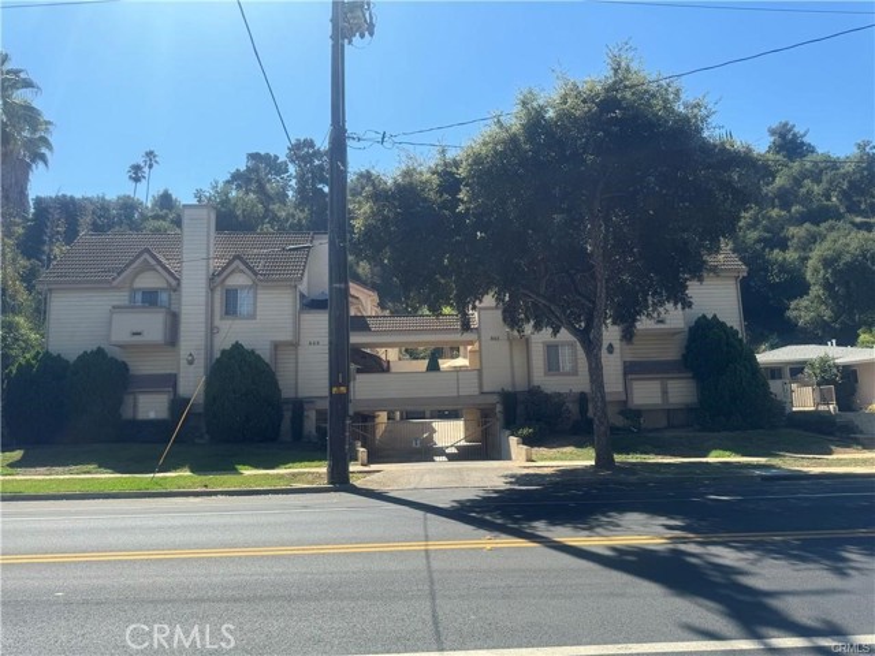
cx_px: 438
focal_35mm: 24
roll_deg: +2.2
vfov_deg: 56.8
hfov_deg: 71.6
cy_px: 328
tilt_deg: +8.7
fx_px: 607
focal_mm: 6.76
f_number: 1.78
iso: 80
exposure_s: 1/2959
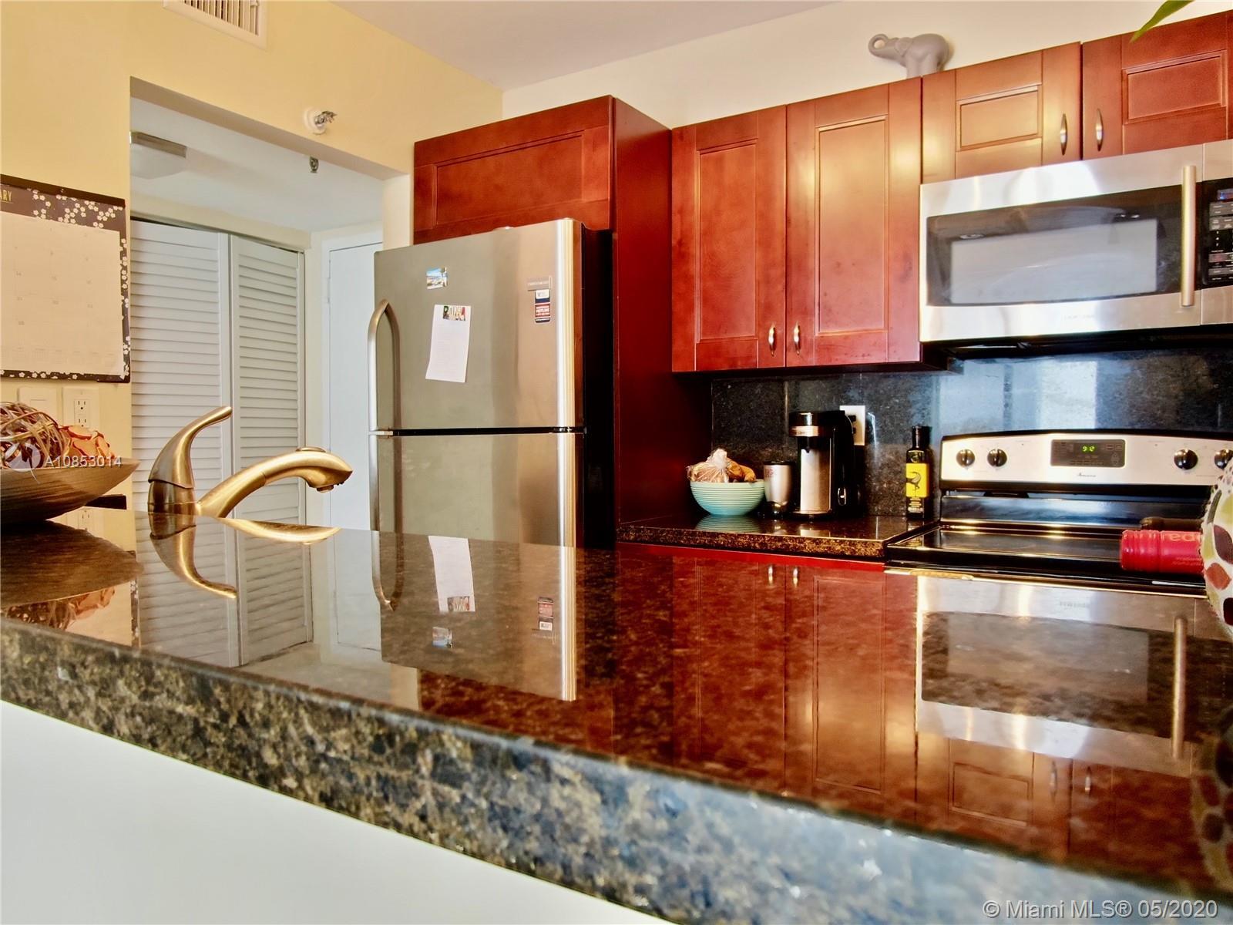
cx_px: 616
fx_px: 855
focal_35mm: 24
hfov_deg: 71.6
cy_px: 462
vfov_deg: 56.8
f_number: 2.8
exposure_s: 1/10
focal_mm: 4.39
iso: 400
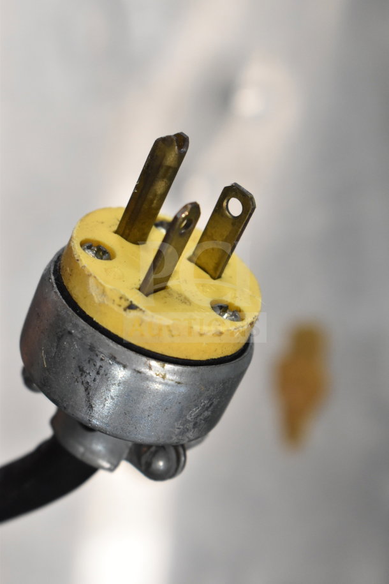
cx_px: 194
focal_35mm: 82
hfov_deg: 16.6
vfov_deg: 24.6
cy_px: 292
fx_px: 1337
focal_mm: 55
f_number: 5.6
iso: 1800
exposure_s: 1/100
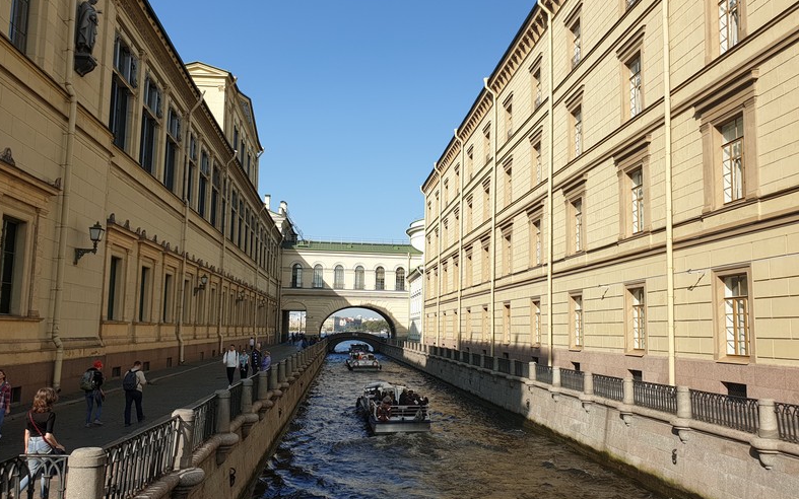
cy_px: 263
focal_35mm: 28
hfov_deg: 66.5
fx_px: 610
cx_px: 394
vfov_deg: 44.5
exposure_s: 1/1297
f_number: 2.4
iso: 50
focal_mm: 4.3
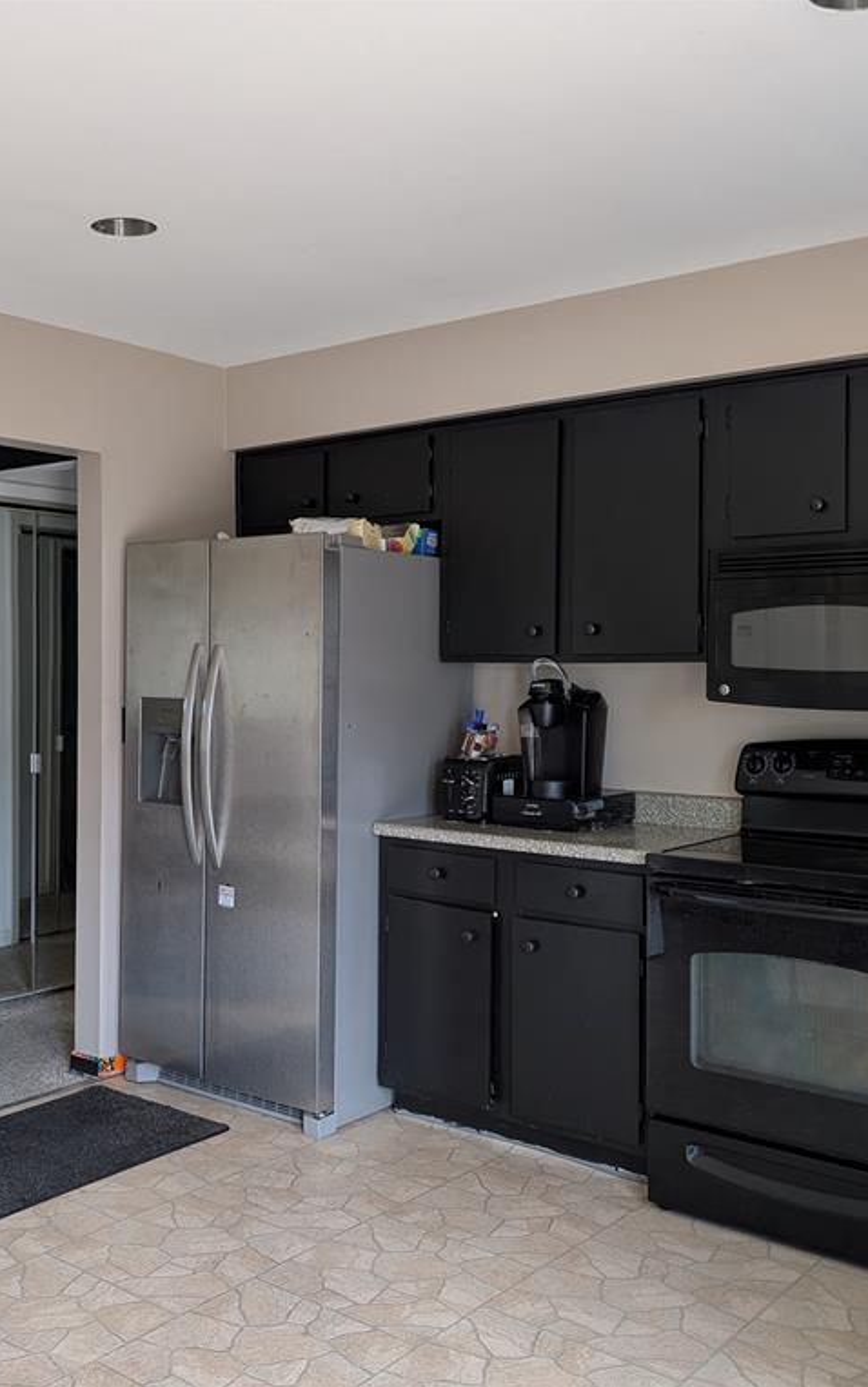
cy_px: 694
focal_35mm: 34
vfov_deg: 56.7
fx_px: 1286
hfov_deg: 37.0
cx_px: 298
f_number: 1.68
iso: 36
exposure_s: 1/24
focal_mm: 6.9
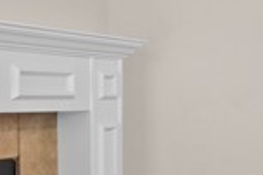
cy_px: 102
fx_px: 730
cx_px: 550
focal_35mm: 100
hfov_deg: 15.5
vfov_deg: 13.7
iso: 320
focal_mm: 14
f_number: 8
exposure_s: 1.5
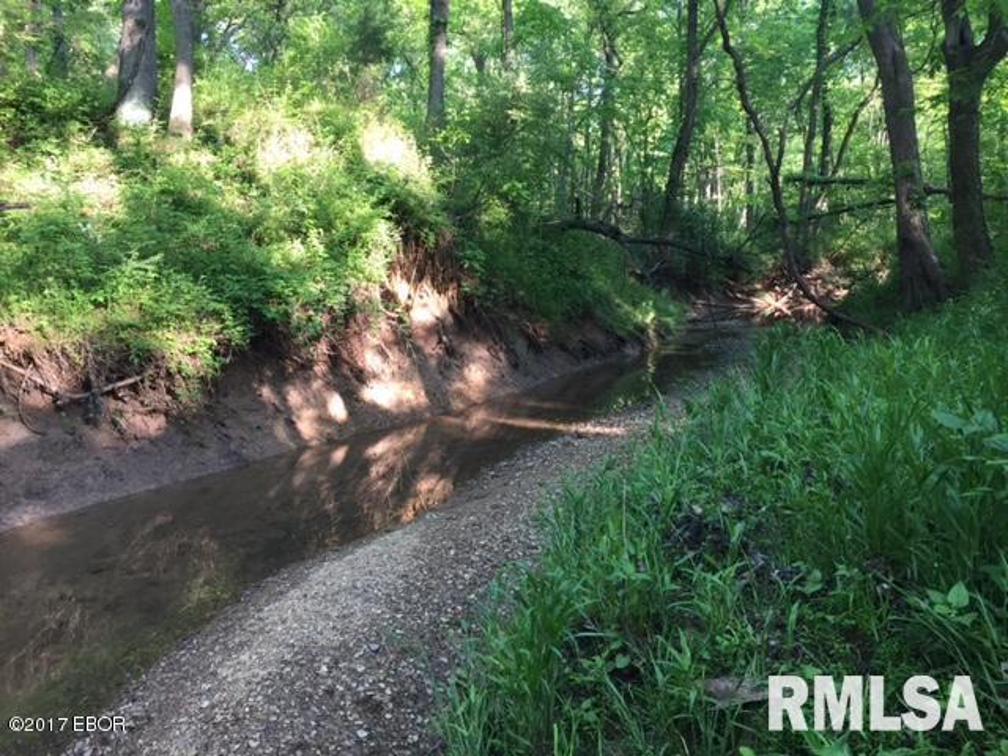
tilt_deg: -8.3
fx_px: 844
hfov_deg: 61.7
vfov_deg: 48.2
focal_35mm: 29
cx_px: 504
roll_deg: +1.2
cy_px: 378
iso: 32
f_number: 2.2
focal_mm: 4.15
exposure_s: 1/40
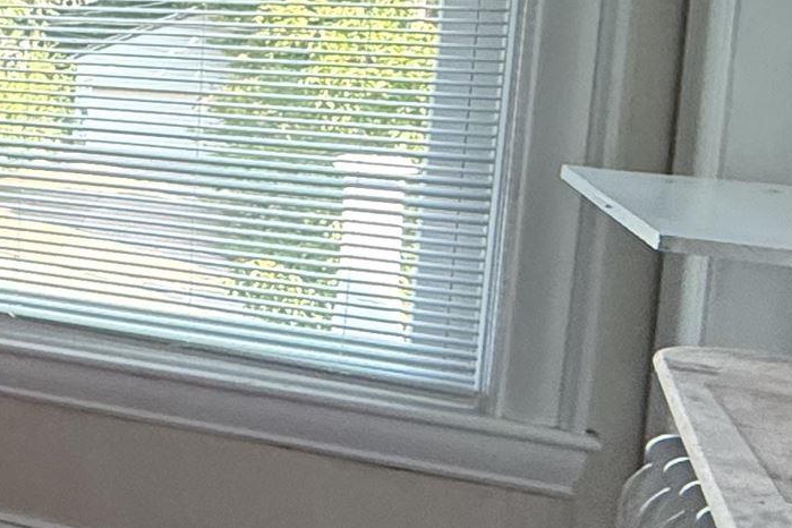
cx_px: -791
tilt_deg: -3.7
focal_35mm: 64
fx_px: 1408
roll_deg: -0.4
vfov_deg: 20.8
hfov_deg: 19.0
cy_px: 53
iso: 400
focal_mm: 2.22
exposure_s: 1/60
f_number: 2.2
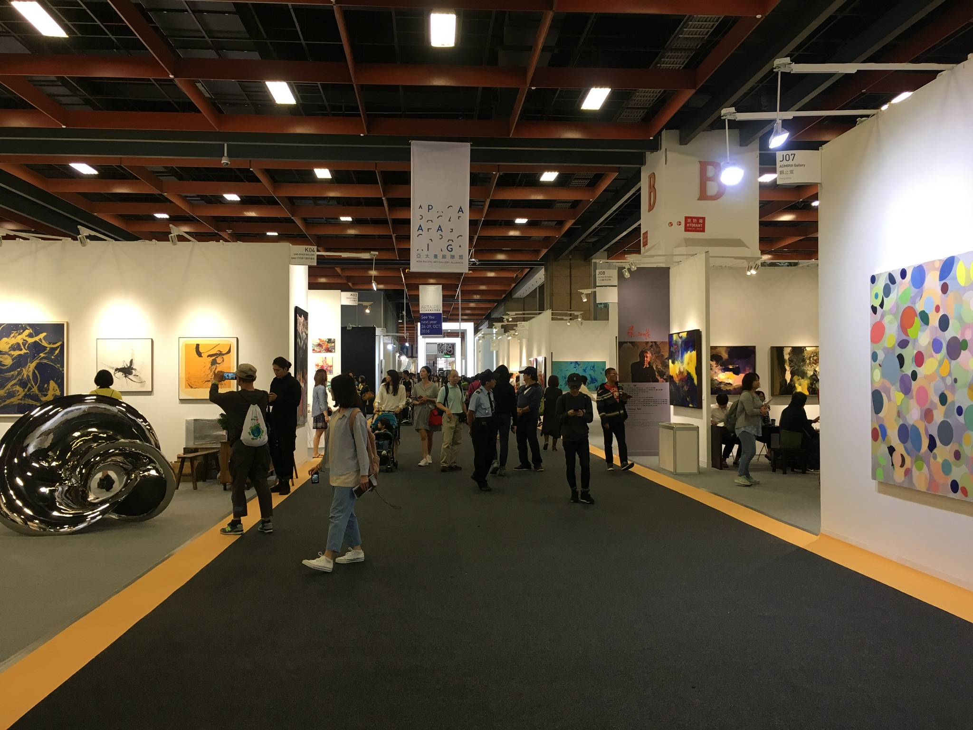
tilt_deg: +0.5
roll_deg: +0.8
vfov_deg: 48.2
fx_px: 815
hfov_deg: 61.7
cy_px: 365
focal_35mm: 29
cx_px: 486
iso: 32
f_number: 2.2
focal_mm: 4.15
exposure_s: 1/30
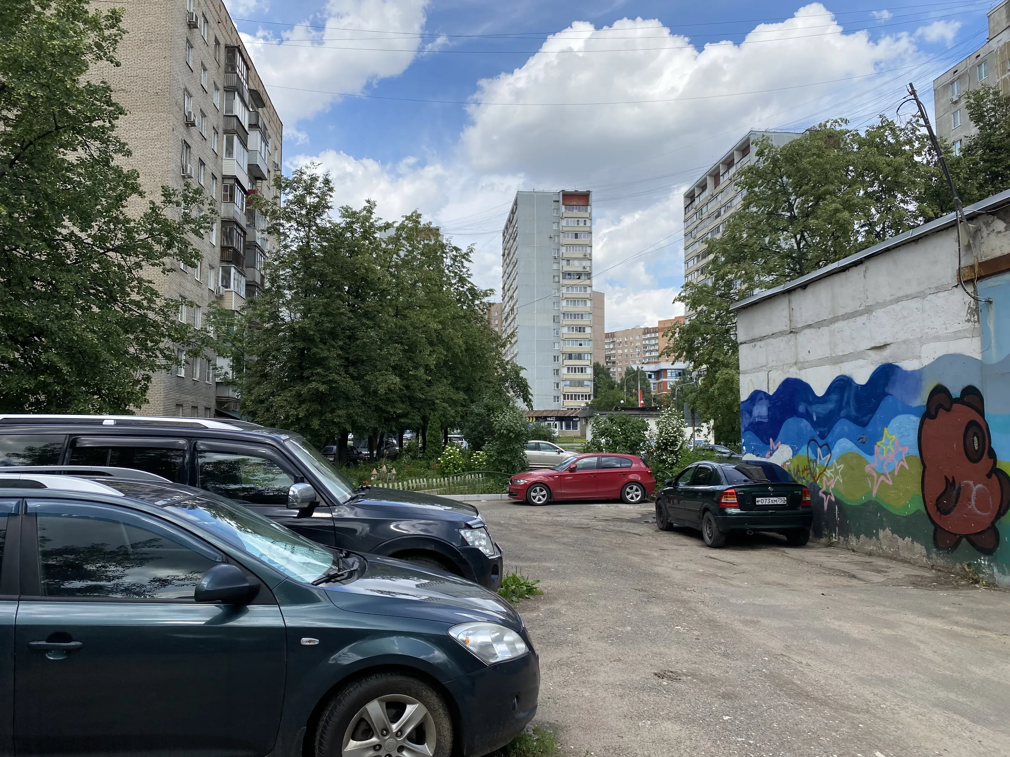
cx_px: 505
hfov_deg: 67.3
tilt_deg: +4.0
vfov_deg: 53.1
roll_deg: +0.5
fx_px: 759
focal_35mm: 26
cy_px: 378
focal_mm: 4.25
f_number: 1.8
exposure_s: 1/2066
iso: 32
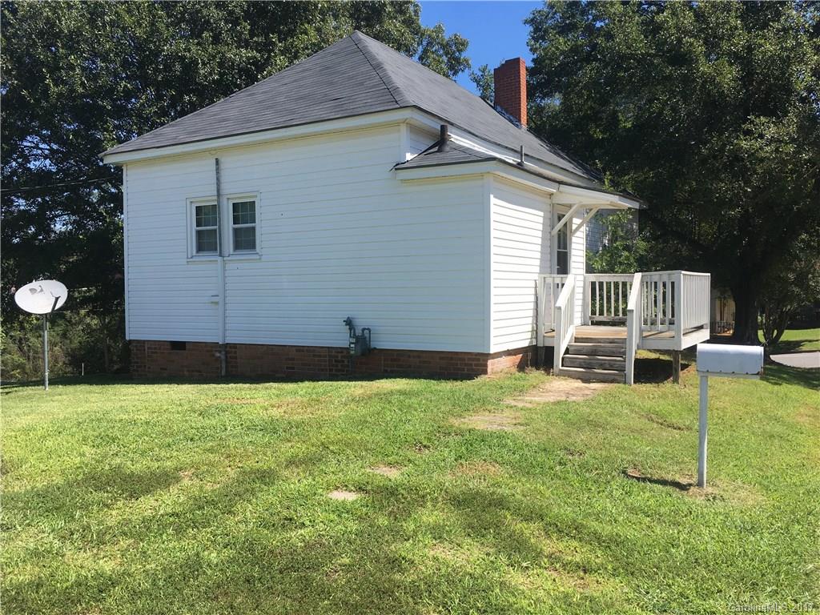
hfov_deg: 61.7
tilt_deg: -0.8
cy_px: 308
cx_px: 410
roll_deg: +1.0
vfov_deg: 48.2
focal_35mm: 29
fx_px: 687
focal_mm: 4.15
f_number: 2.2
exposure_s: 1/894
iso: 25
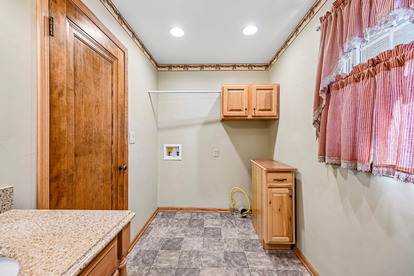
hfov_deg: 104.3
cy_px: 138
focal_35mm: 14
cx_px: 207
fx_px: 161
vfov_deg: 81.2
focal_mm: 14
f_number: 4.8
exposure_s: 1/8
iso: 400
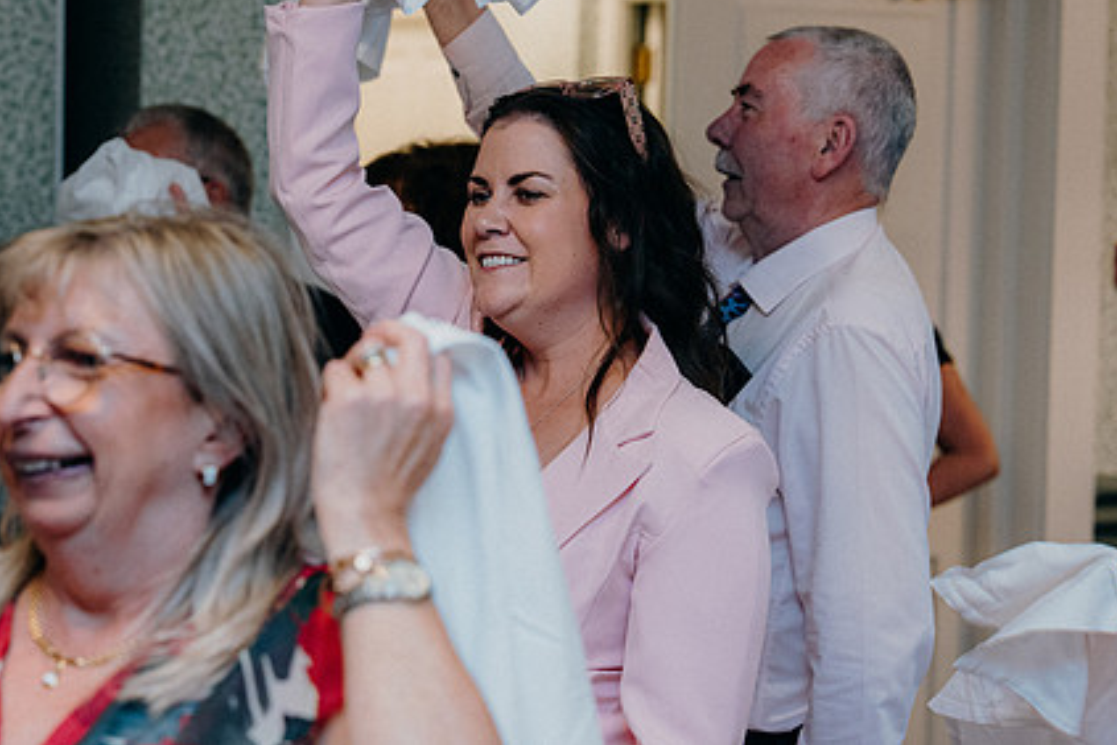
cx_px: 481
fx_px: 2978
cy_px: 236
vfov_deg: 14.2
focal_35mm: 96
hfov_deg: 21.2
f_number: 3.5
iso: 2500
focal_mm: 70
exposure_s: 1/160
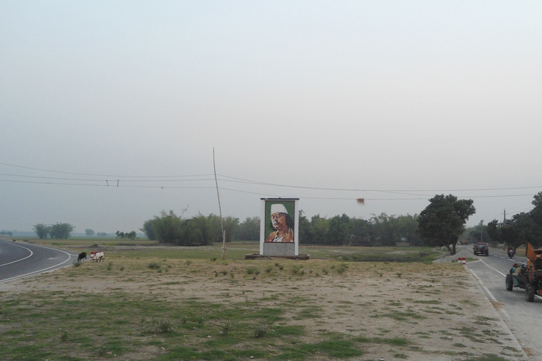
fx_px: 467
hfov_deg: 60.2
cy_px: 205
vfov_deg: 42.2
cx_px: 295
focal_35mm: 31
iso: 100
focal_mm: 4.7
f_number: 2.8
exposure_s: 1/30
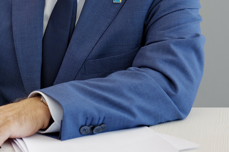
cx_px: -64
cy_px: -15
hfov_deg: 16.1
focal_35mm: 121
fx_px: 769
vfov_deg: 11.2
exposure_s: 1/100
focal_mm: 43
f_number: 3.2
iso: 100
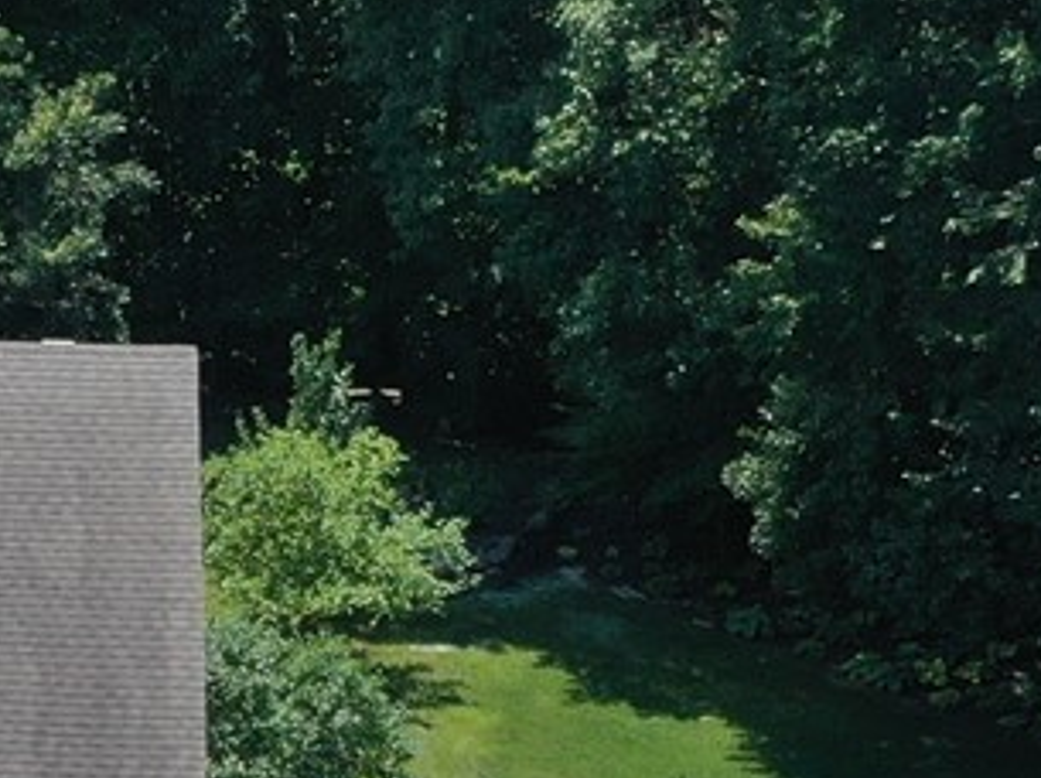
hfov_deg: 10.1
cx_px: -294
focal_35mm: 192
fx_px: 5767
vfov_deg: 7.6
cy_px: 1082
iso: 100
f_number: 5.6
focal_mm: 10.26
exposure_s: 1/400
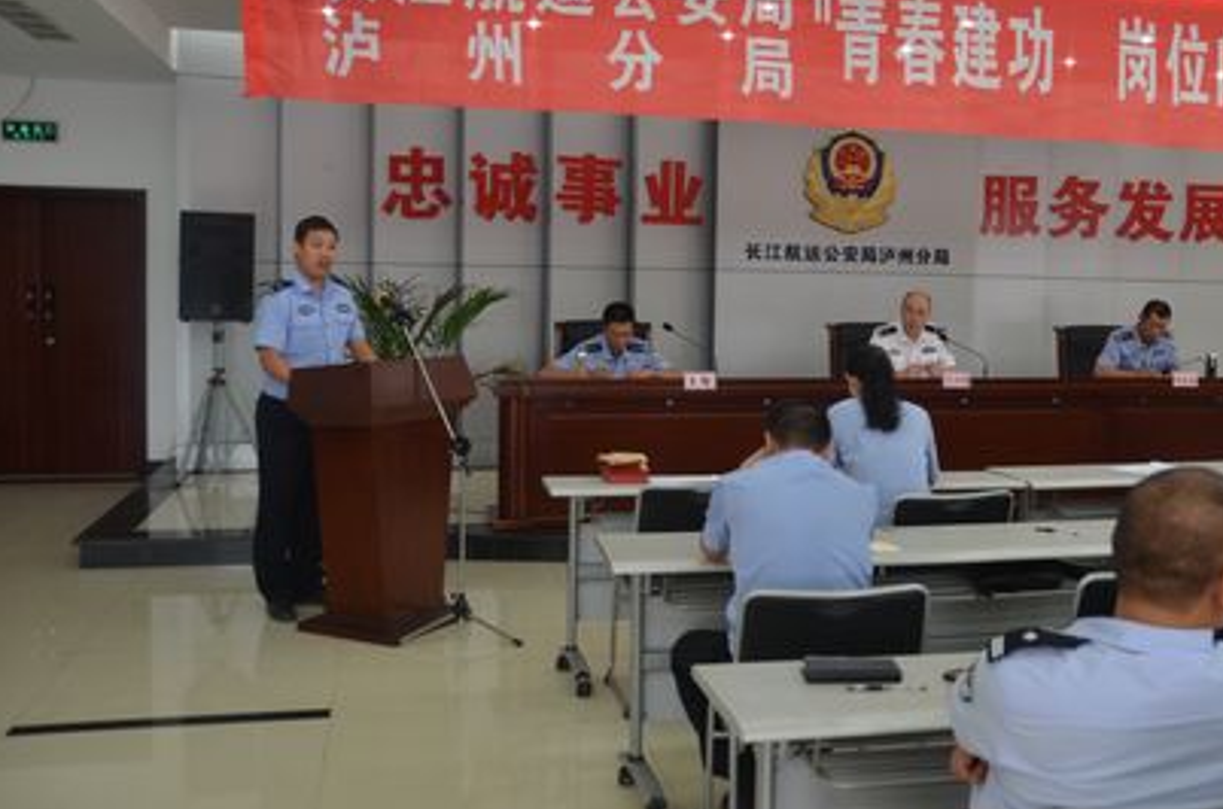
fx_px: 1390
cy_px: 341
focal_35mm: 41
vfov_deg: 32.4
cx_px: 818
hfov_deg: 46.7
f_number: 3.5
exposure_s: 1/40
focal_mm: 20
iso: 200
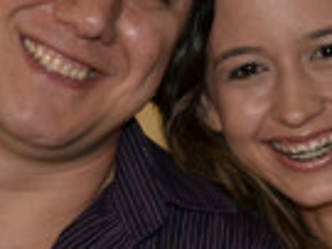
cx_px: 145
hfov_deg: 11.6
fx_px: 1639
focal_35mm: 171
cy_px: 171
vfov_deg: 8.7
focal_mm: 32
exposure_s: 1/50
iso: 1600
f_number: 4.8
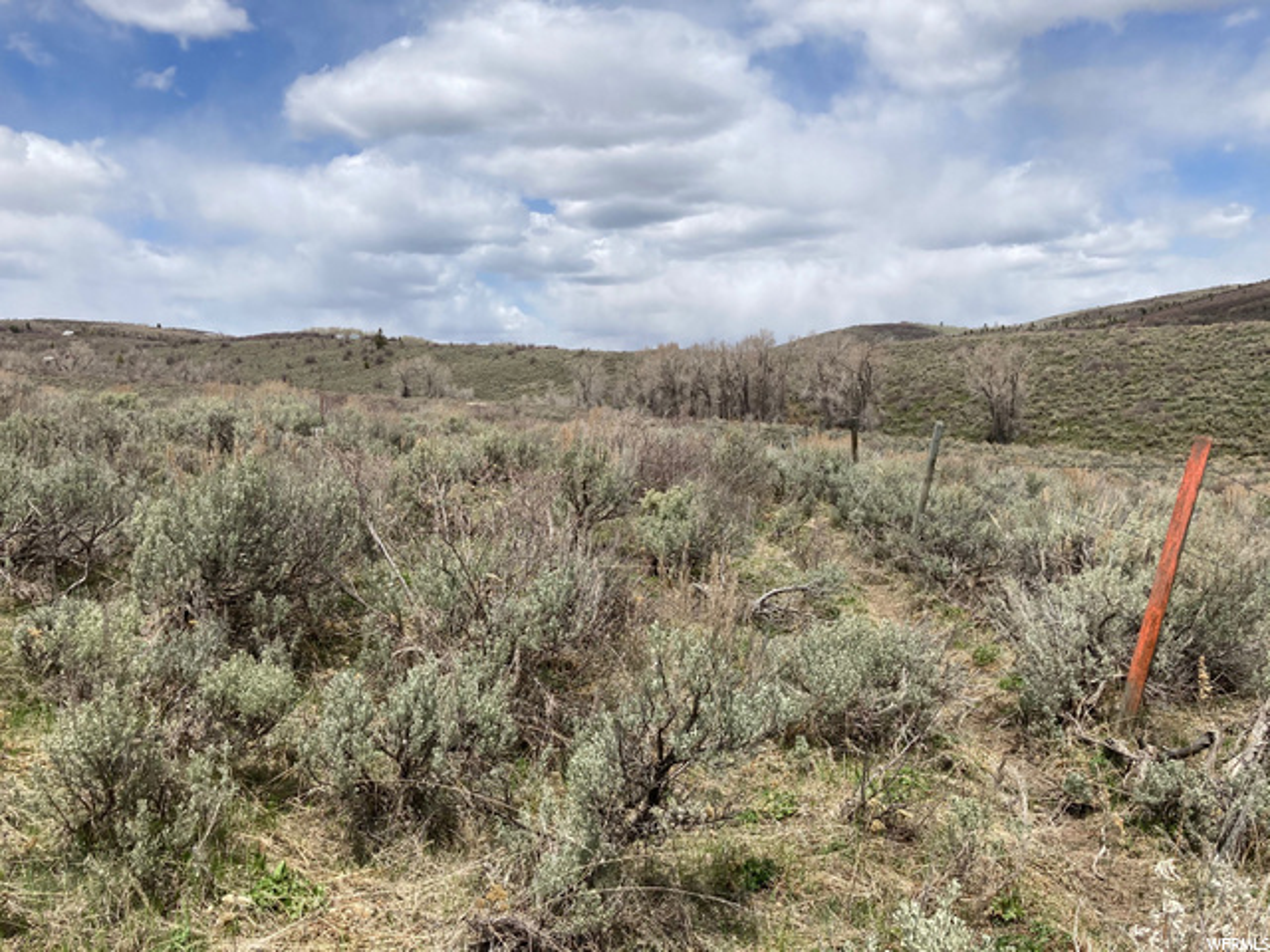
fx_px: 1027
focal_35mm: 28
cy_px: 476
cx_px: 635
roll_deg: +1.5
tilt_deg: -4.0
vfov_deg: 49.7
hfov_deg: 63.4
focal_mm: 3.99
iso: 25
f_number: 1.8
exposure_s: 1/3205
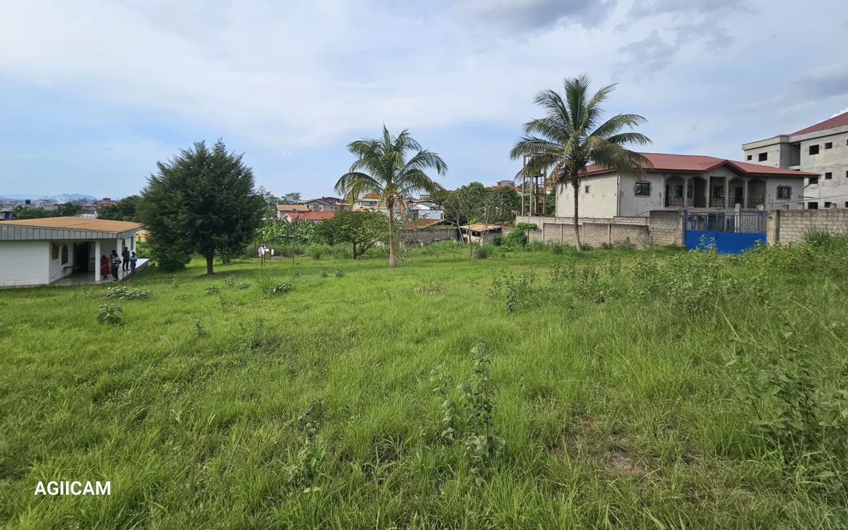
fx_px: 324
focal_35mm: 14
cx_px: 424
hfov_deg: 105.3
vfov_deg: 77.8
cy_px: 214
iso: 50
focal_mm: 2.2
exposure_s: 1/3177
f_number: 2.2
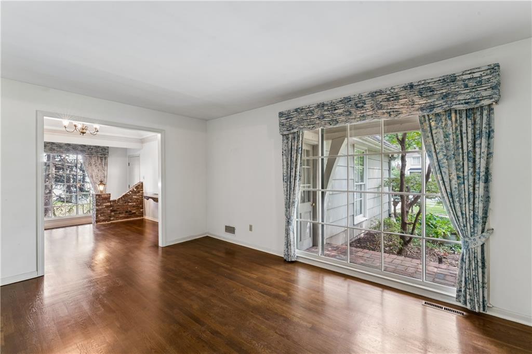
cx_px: 266
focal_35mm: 16
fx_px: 232
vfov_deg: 74.8
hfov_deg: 97.8
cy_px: 177
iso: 400
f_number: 13
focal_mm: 15.7
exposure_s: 1/1.67
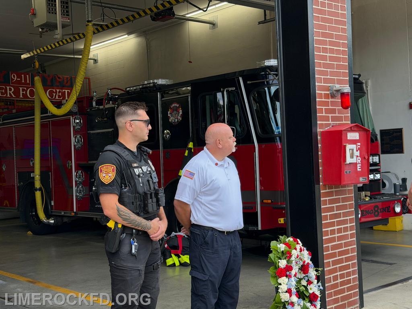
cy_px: 154
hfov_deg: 39.7
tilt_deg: -0.5
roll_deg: +2.4
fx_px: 571
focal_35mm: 48
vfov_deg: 30.3
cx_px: 206
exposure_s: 1/541
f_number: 1.78
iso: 100
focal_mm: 6.76
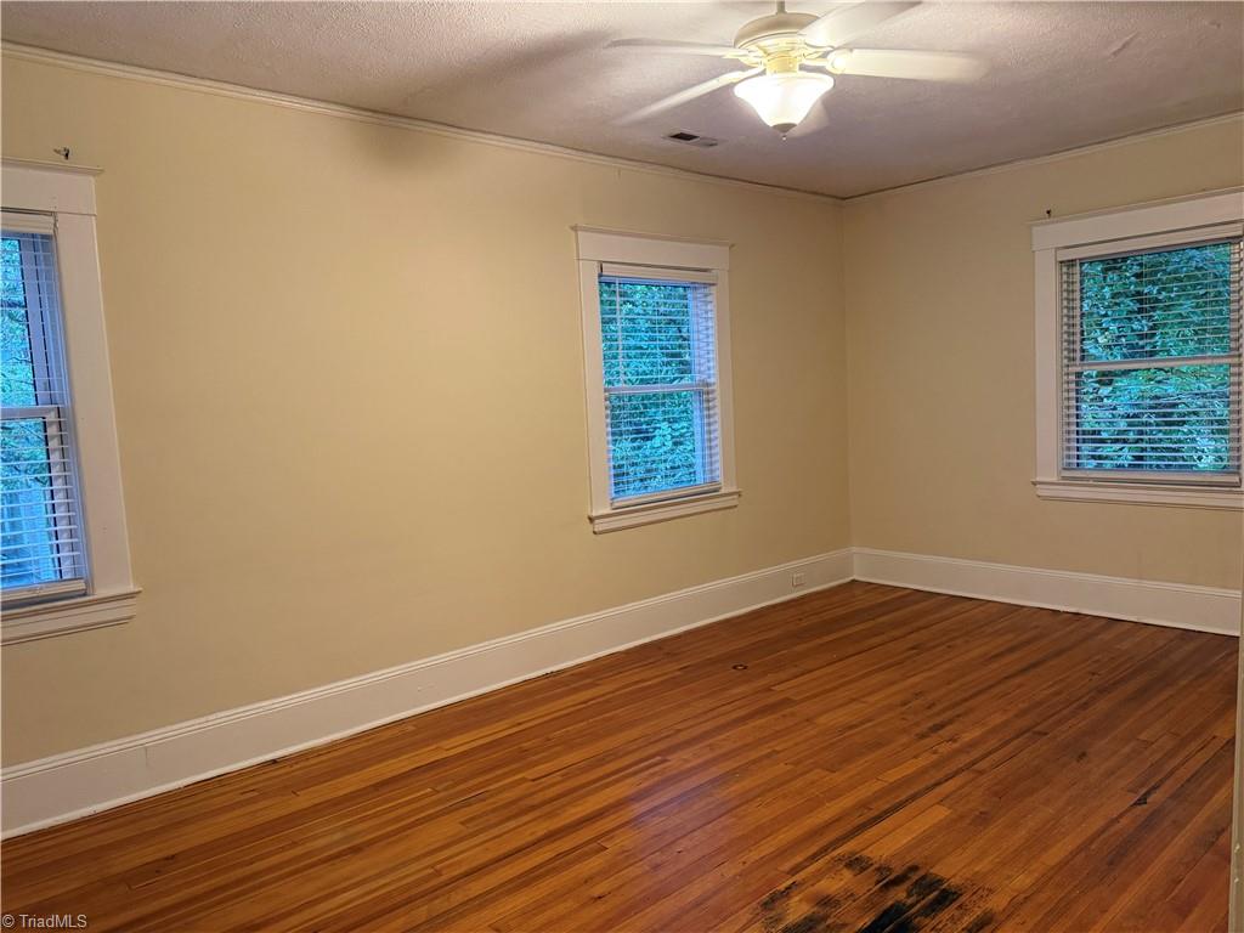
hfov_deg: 71.6
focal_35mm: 24
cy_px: 466
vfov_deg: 56.8
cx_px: 622
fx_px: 862
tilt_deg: -4.6
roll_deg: +2.3
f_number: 1.78
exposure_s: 1/60
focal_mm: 6.76
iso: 400
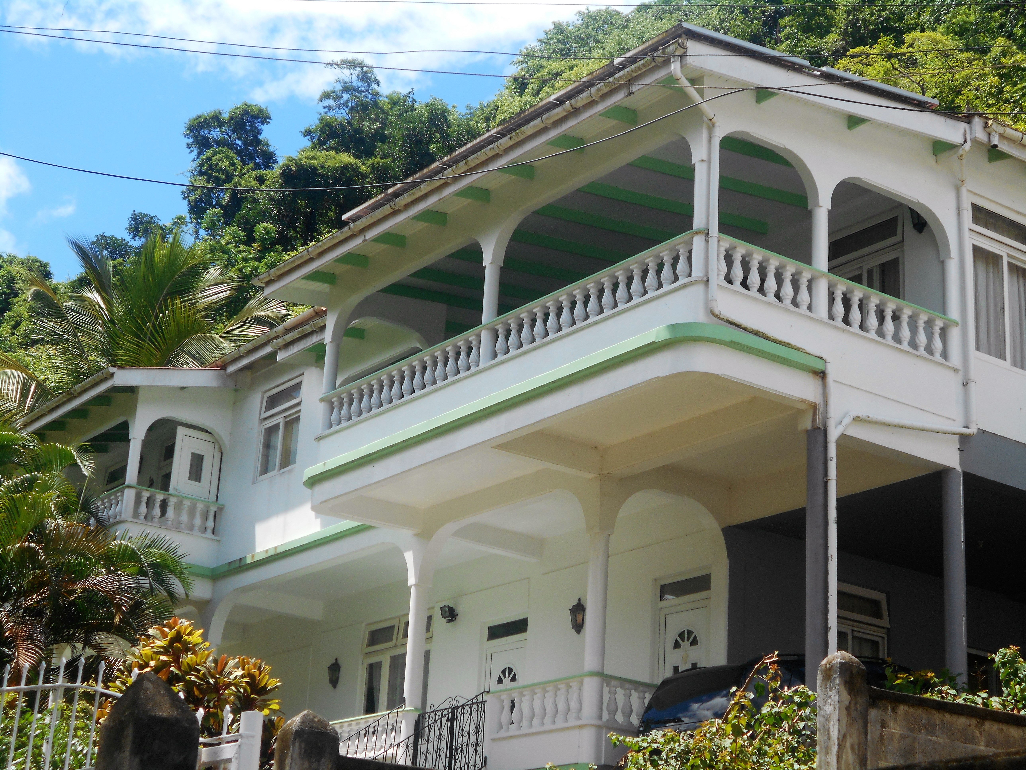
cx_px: 513
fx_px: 1956
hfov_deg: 29.4
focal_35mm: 66
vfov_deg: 22.3
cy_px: 385
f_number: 5.3
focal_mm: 11.6
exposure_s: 1/250
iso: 80
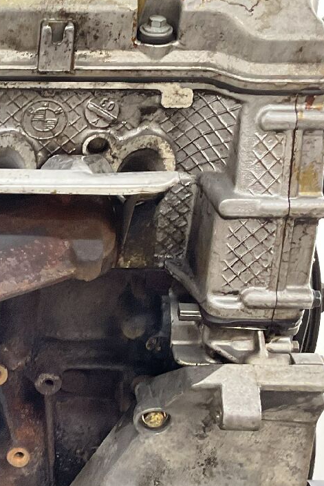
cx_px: -76
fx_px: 1106
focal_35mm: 82
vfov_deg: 24.8
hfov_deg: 15.9
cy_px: 261
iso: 160
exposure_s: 1/50
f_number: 1.8
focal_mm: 3
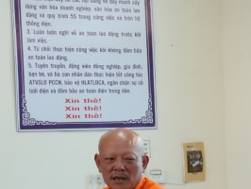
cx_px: 301
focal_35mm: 180
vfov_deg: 8.2
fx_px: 1303
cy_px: 212
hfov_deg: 10.8
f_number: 4.5
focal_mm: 39
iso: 800
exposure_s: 1/160
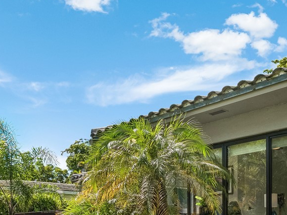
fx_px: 373
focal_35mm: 45
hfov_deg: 41.5
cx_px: 194
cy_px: 234
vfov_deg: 29.2
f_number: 11
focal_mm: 16
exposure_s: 1/125
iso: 100
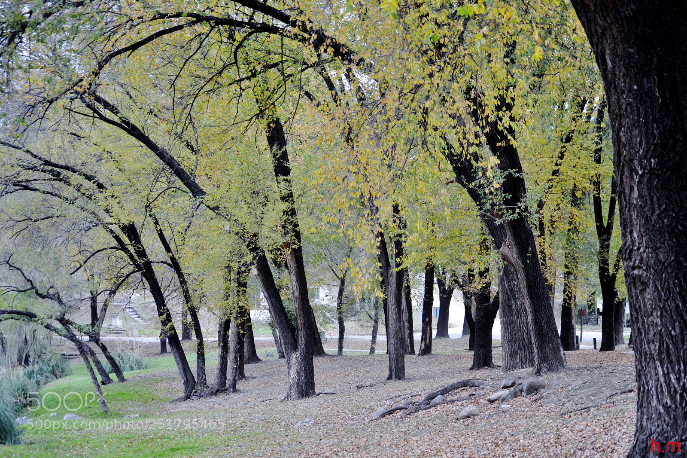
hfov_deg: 24.6
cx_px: 344
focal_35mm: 82
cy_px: 229
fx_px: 1574
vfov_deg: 16.5
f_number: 4
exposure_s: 1/500
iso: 720
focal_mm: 55
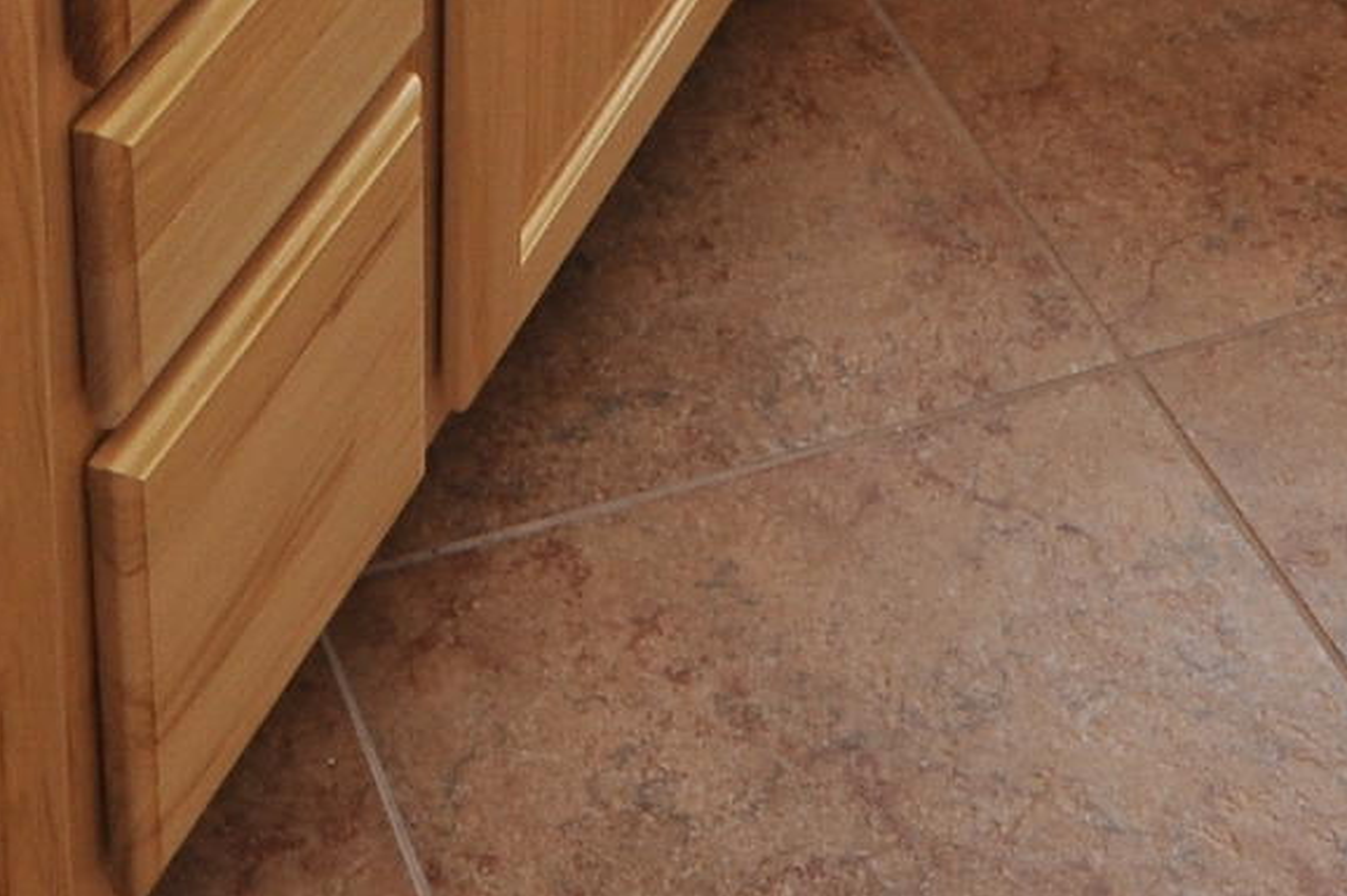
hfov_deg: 21.6
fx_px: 3515
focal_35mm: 94
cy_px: -1396
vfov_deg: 11.5
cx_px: 497
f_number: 14
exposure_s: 1/50
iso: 1000
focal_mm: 18
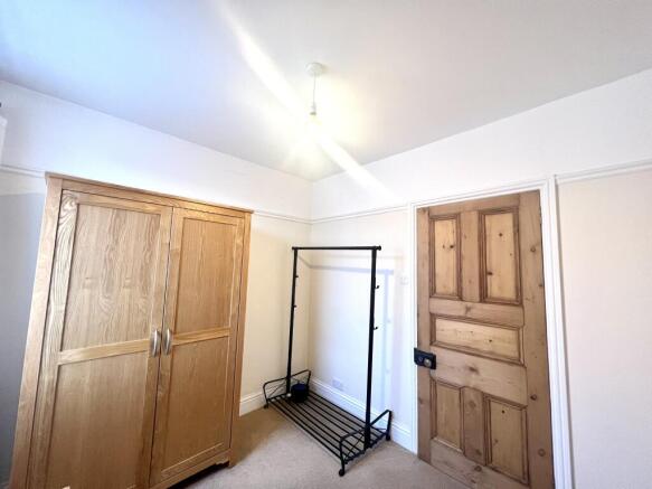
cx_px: 326
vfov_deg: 89.9
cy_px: 244
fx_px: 245
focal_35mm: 13
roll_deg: -1.4
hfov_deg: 106.2
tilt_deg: +3.4
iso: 250
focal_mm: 1.57
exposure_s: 1/100
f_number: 1.8
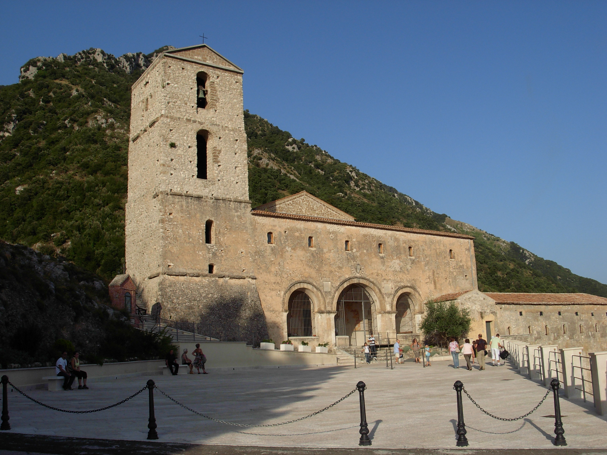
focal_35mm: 38
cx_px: 304
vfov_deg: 37.7
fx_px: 666
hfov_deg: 49.0
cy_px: 228
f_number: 4.9
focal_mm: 6.3
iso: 79
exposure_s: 1/592
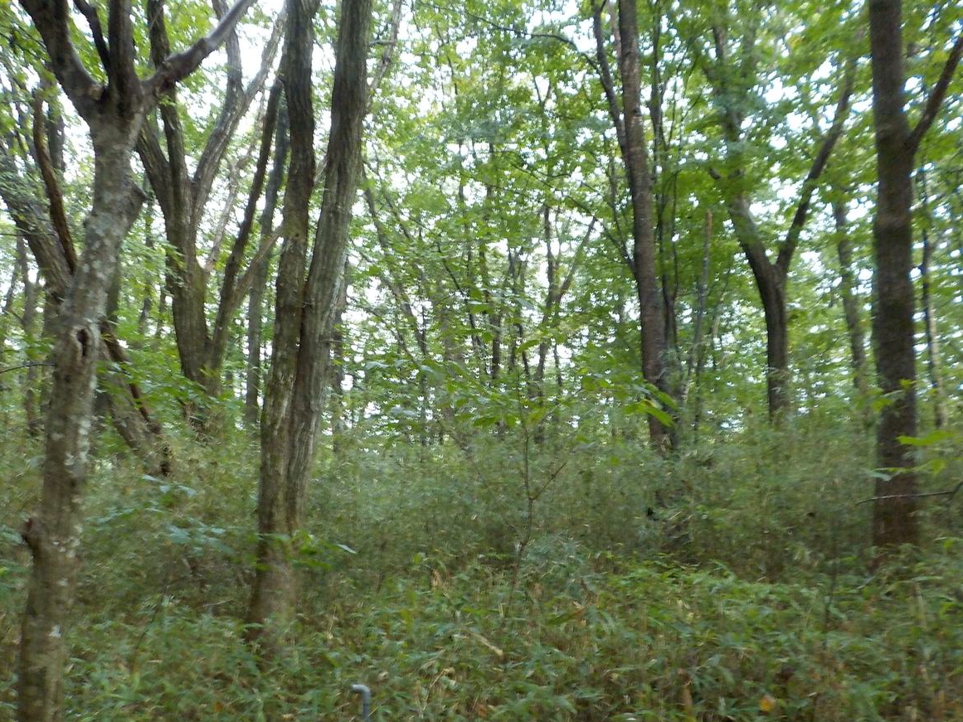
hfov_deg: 58.3
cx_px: 469
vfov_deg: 45.4
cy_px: 369
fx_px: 862
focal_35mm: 31
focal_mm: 4.1
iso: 280
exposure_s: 1/30
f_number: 3.3
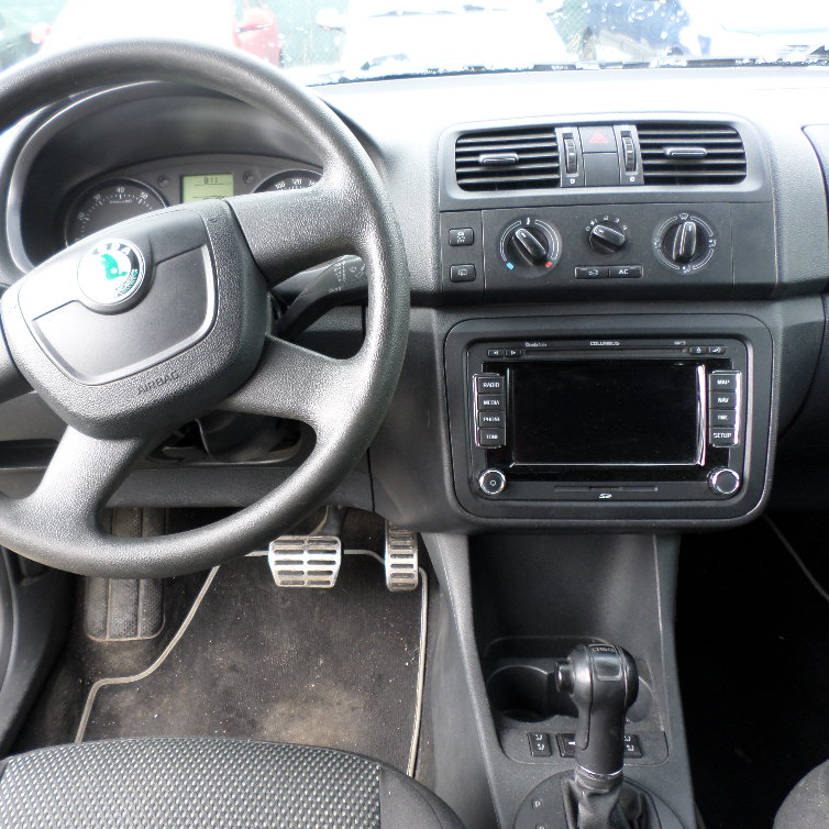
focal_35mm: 30
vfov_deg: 54.0
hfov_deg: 53.5
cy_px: 419
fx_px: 813
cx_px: 316
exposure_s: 1/45
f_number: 2.5
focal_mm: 4.5
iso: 80
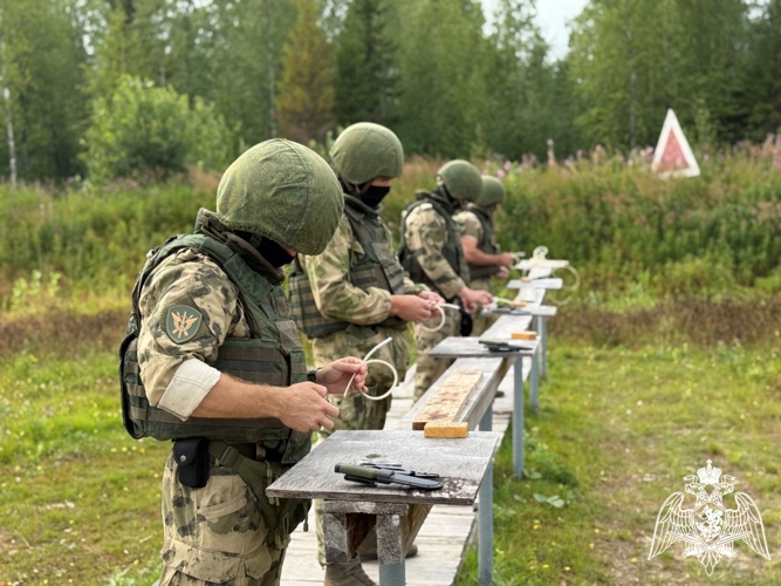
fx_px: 1083
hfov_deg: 39.7
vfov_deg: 30.3
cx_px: 390
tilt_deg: -3.5
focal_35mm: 48
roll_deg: +1.5
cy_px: 293
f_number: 1.78
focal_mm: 6.76
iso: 100
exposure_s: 1/1980
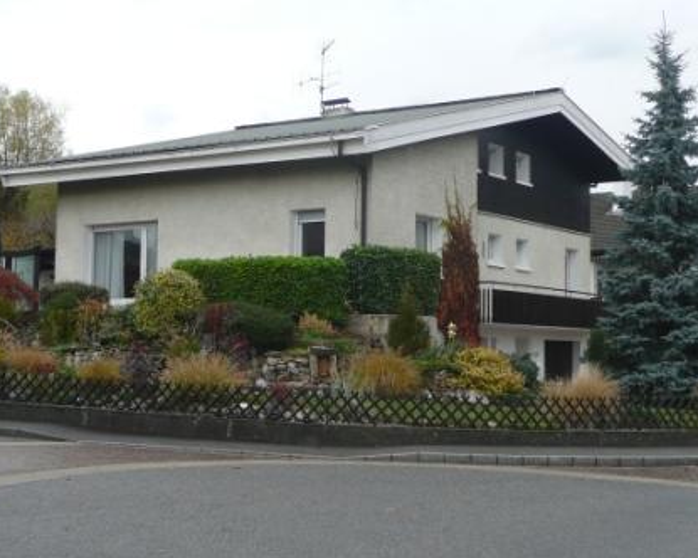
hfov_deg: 32.5
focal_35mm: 58
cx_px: 335
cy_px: 279
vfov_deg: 26.2
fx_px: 1198
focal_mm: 6.5
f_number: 3.9
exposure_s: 1/160
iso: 100
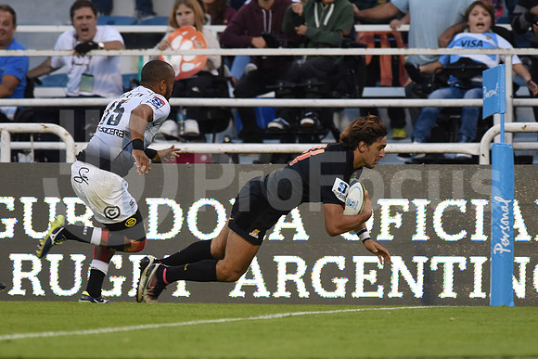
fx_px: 6278
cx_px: 269
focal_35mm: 420
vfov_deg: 3.3
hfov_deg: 4.9
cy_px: 180
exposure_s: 1/800
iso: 1600
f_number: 4
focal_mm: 420
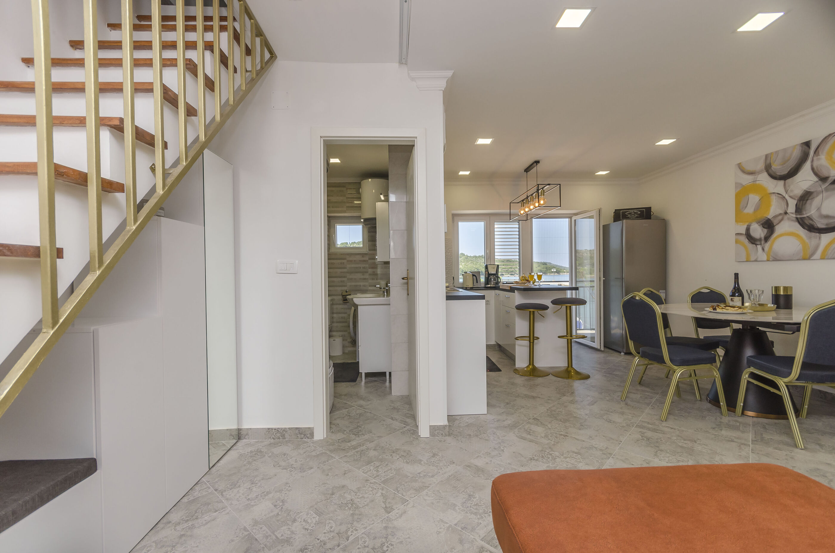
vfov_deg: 77.1
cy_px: 276
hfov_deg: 100.5
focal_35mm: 15
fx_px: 347
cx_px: 418
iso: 100
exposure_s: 1/100
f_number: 9
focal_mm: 10
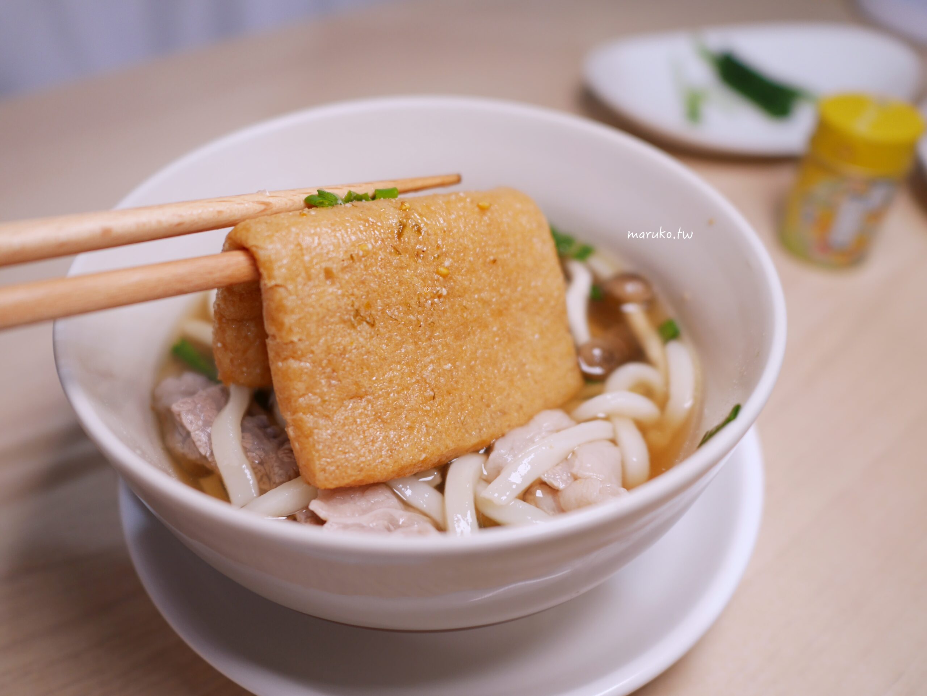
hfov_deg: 59.9
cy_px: 348
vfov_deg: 46.8
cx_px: 464
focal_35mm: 30
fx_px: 804
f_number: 1.8
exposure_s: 1/125
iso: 200
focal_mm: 15
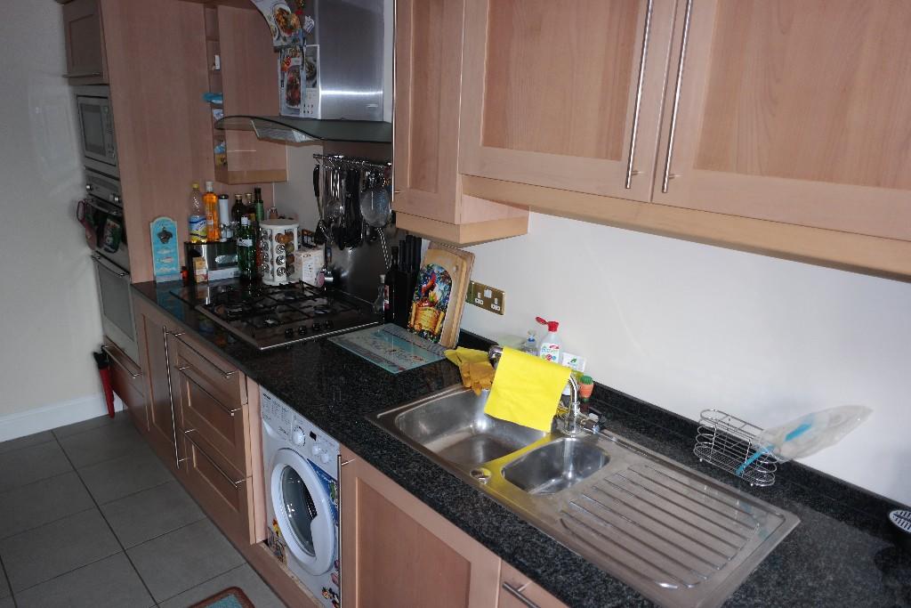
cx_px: 456
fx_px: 607
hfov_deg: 73.7
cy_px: 304
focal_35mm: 24
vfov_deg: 53.1
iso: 400
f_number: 2.4
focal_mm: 16
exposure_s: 1/30
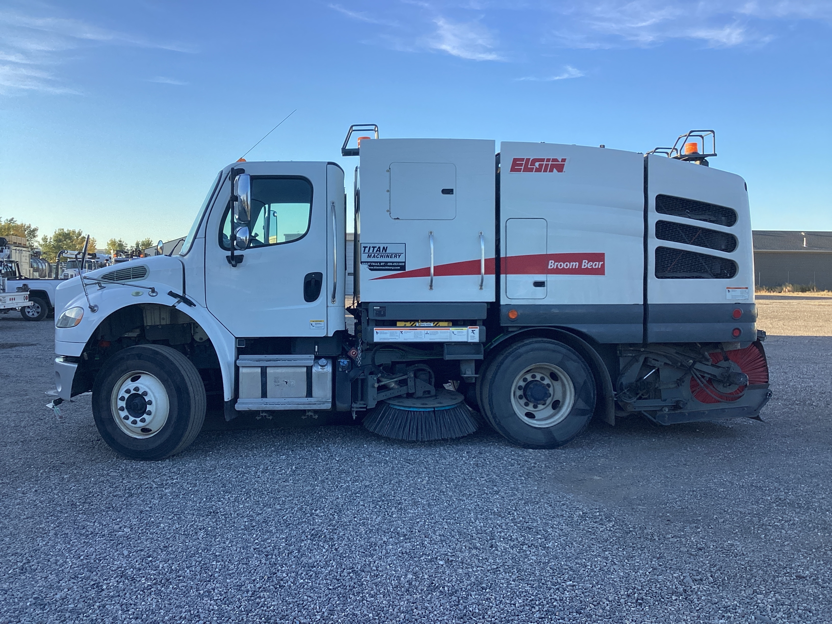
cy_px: 312
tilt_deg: -4.3
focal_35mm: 31
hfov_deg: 58.4
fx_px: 745
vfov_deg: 45.4
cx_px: 416
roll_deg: -0.4
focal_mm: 3.3
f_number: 2.4
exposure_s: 1/344
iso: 25
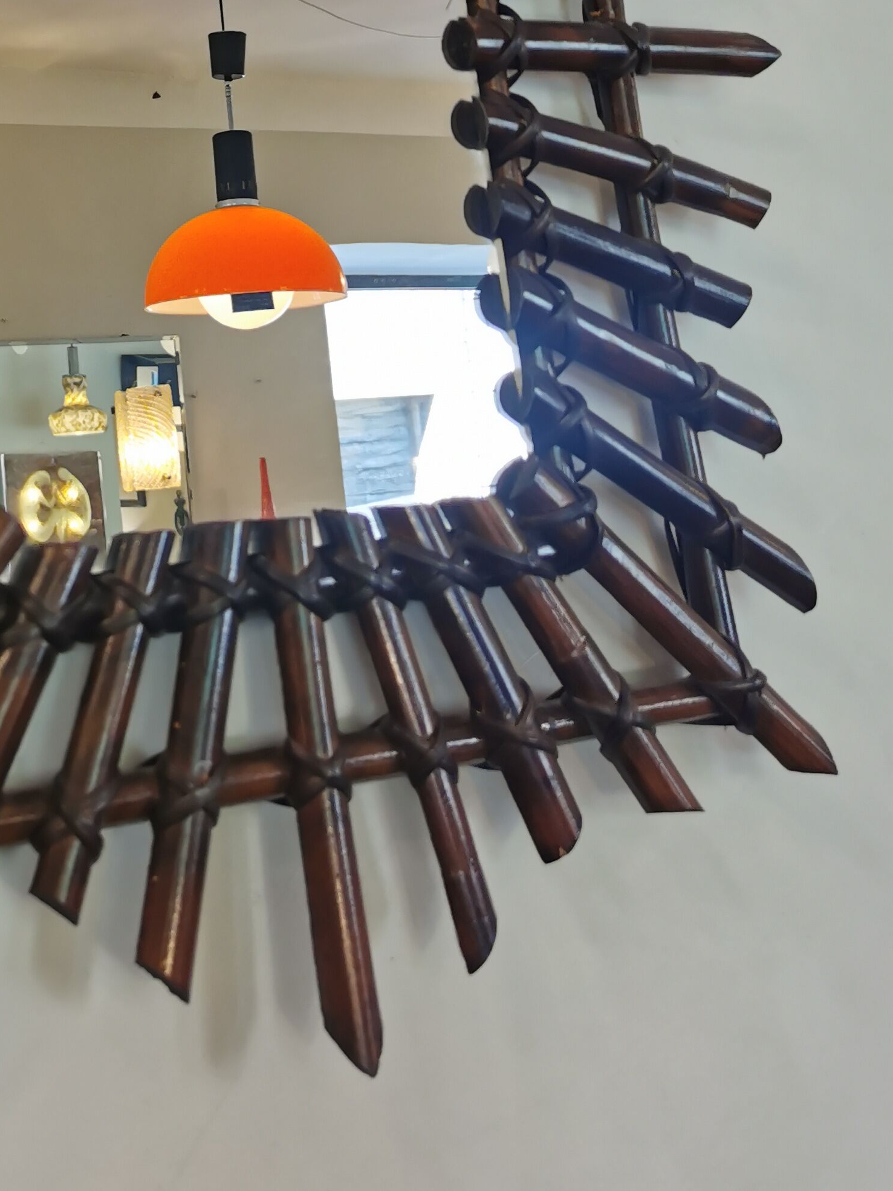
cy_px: 143
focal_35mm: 50
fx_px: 1720
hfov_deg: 27.9
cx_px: 71
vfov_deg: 36.1
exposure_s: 1/100
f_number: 1.8
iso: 50
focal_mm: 5.58
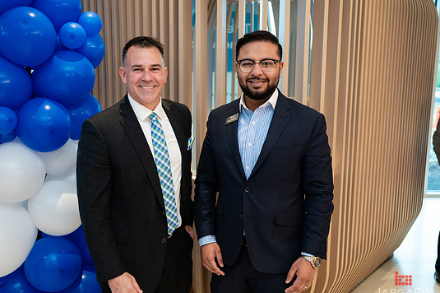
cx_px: 207
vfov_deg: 35.0
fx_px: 464
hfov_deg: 50.7
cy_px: 151
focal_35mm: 38
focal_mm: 33.5
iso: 1000
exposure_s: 1/250
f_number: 3.2
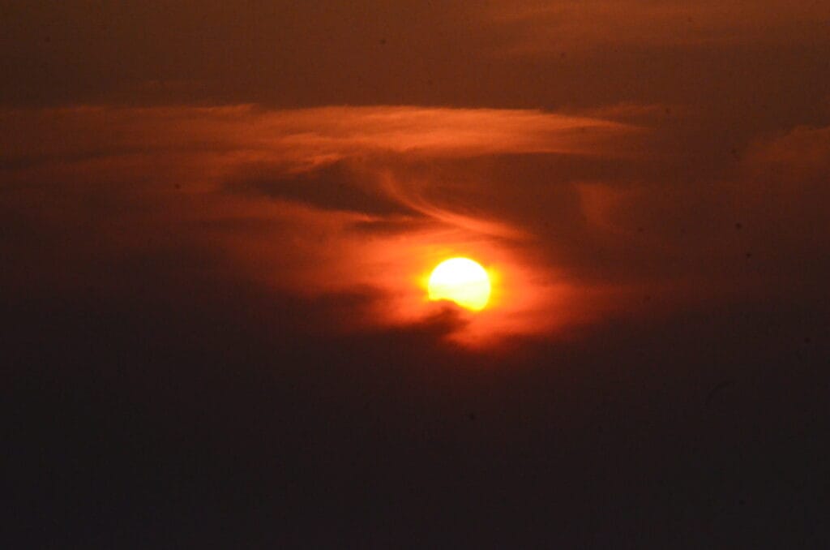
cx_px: 415
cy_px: 275
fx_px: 6902
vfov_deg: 4.6
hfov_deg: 6.9
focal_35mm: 300
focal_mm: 200
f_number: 18
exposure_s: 1/5000
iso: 3200
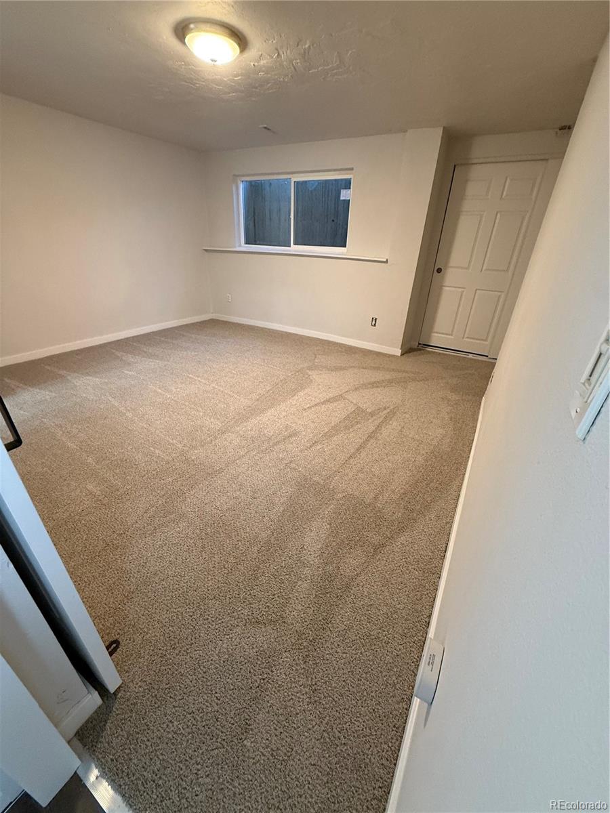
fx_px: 329
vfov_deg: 102.1
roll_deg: -3.4
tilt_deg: -27.1
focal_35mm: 14
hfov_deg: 85.7
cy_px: 406
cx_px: 305
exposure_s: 1/60
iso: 400
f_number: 2.2
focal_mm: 2.22
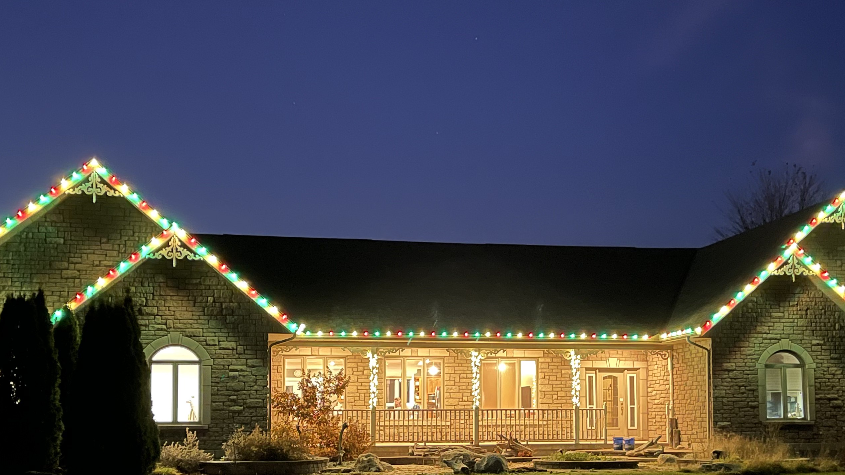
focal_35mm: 45
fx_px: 1008
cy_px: 350
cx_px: 455
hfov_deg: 45.4
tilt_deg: +3.9
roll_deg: +0.9
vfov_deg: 26.2
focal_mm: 5.1
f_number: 1.6
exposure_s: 1/9
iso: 1000
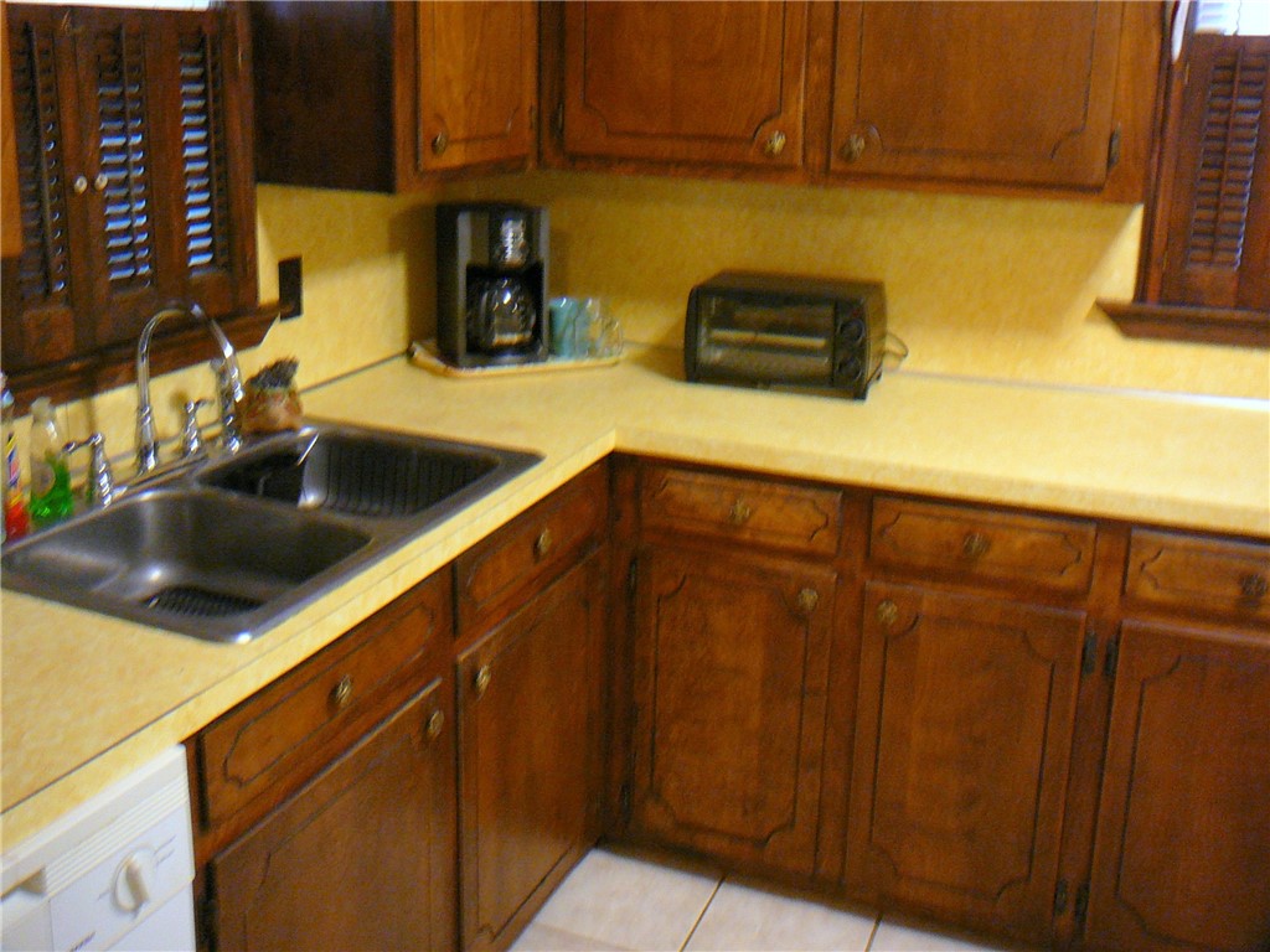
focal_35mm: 35
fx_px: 1284
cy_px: 476
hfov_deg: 52.6
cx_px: 635
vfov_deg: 40.7
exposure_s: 1/8
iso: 200
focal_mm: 5.2
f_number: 2.8
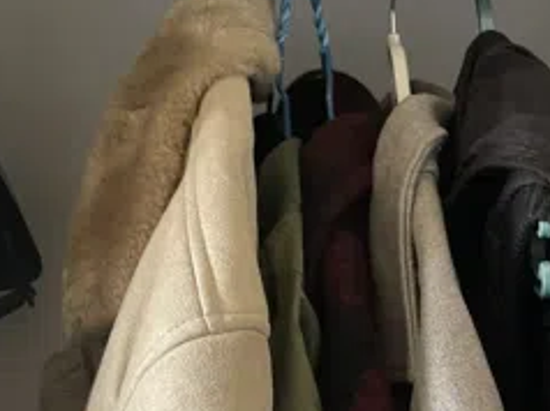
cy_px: 351
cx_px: 580
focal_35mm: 70
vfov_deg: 20.6
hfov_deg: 26.0
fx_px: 1111
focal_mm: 4.2
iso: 1000
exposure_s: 1/30
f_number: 1.6
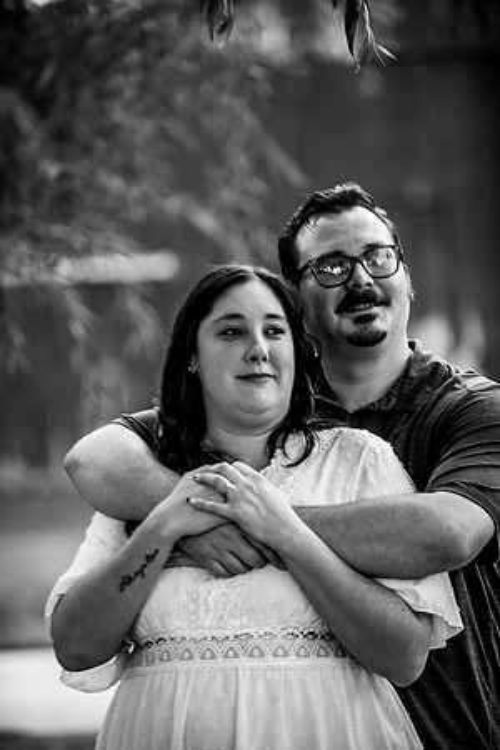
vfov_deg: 15.8
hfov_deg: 10.5
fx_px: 2708
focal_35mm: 130
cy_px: 375
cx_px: 250
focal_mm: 130
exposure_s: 1/80
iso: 80
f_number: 2.8
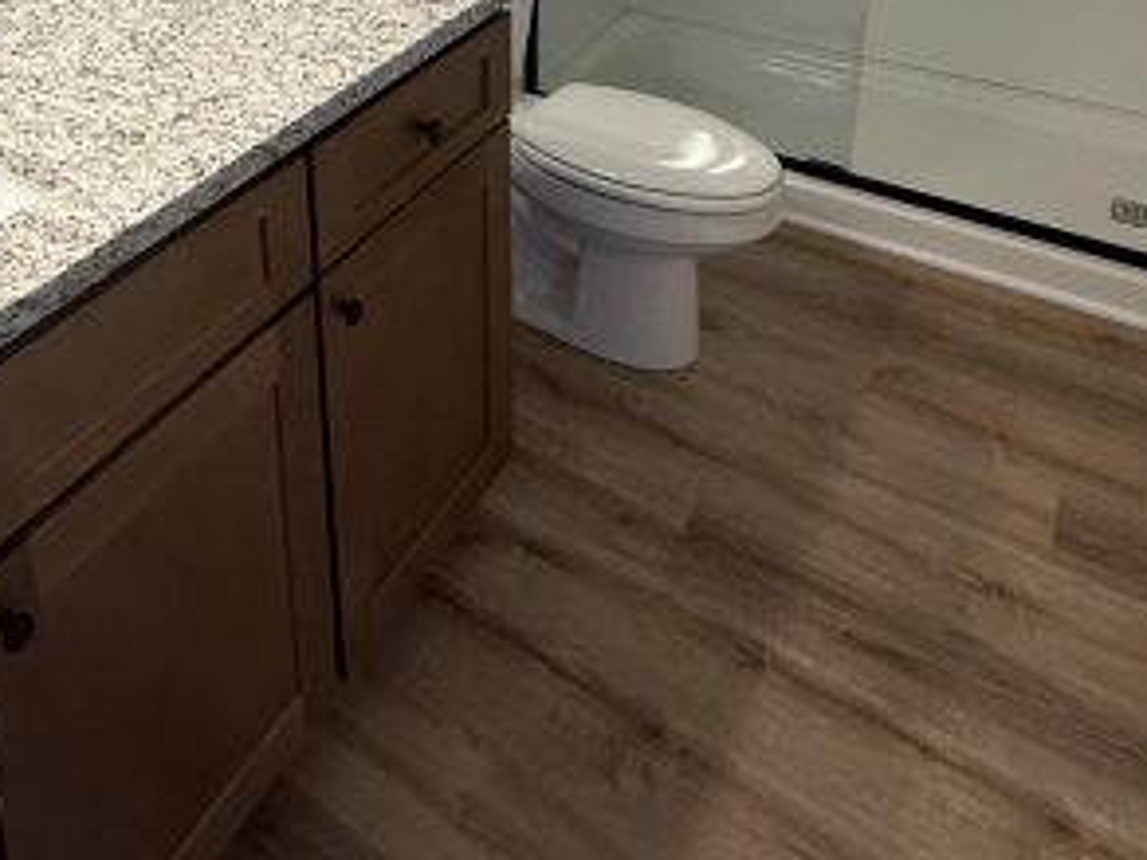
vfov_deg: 36.6
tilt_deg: -15.1
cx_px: 249
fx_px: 1060
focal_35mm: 32
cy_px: -106
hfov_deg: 53.5
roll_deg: +3.8
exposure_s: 1/120
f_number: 2.2
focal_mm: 2.22
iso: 200
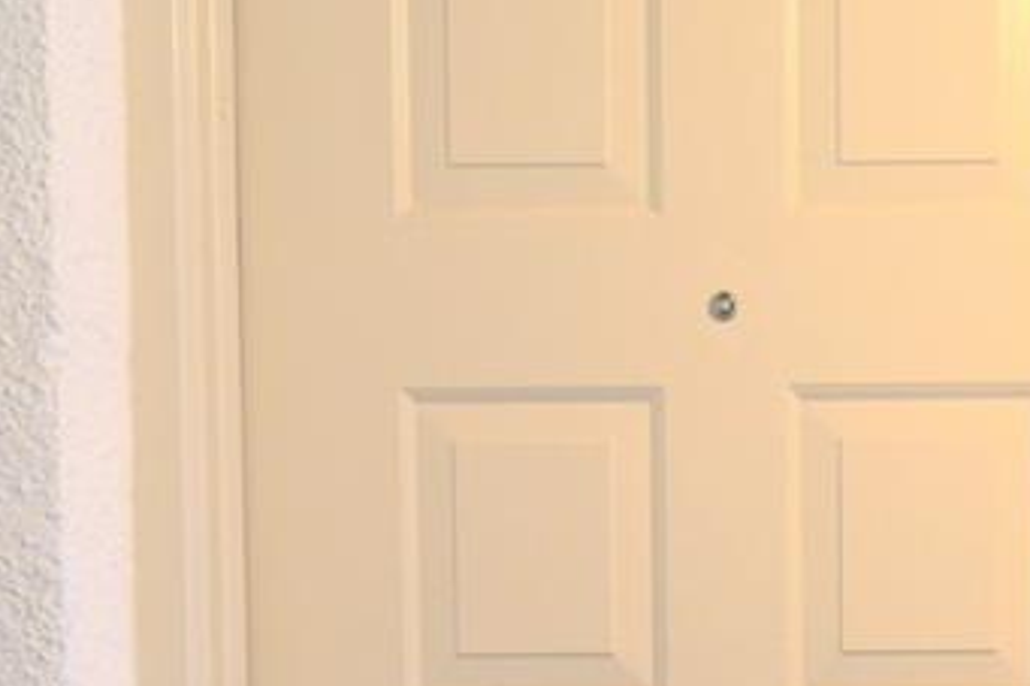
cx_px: 722
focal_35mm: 45
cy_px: 811
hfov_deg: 42.8
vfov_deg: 26.7
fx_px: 1287
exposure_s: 1/15
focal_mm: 10
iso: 500
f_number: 6.3
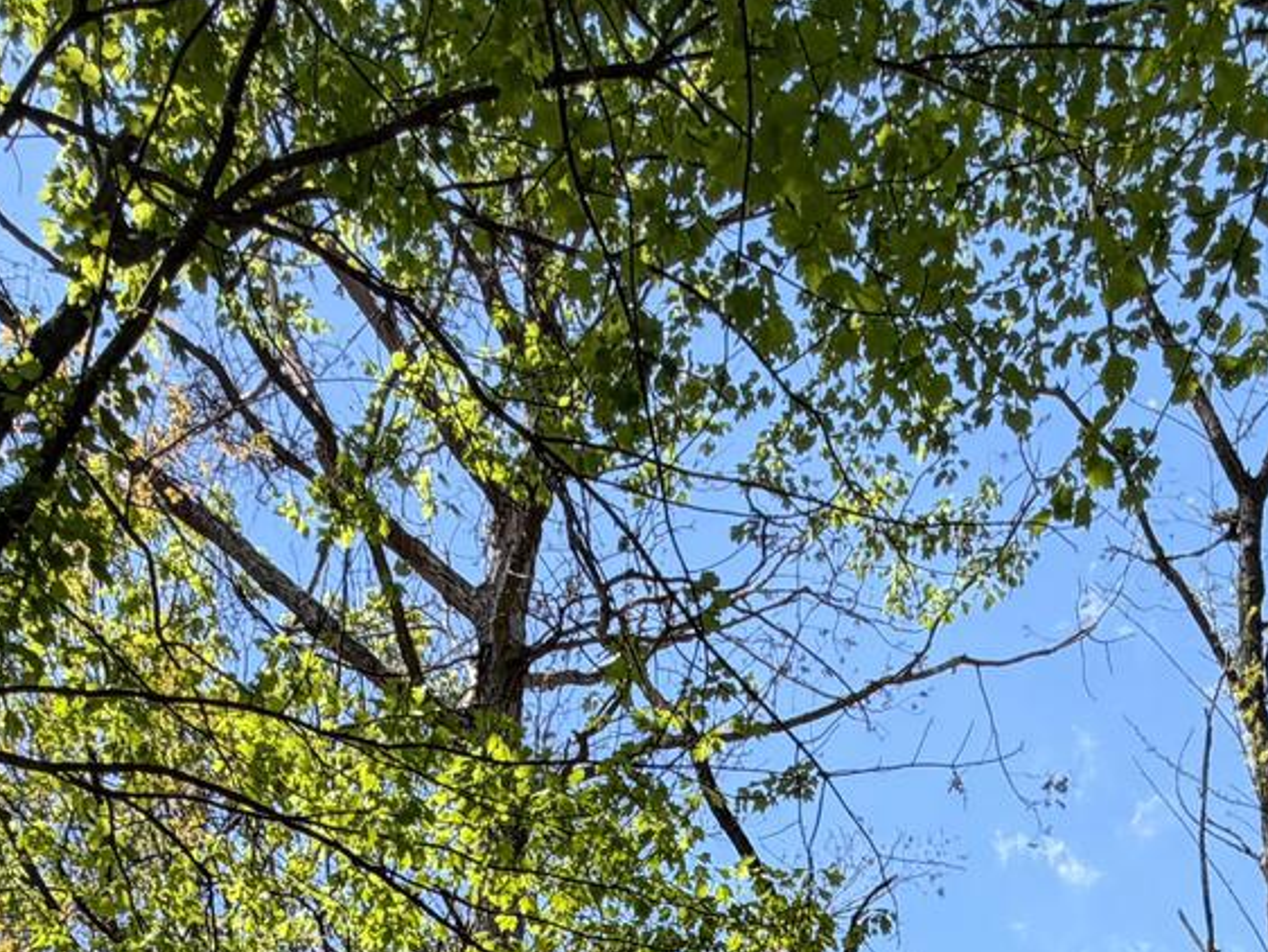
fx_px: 1869
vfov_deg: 20.2
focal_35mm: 51
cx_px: 783
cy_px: 1726
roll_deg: +1.9
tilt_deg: +16.4
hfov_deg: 37.3
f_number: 2.2
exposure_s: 1/596
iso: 40
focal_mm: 2.22
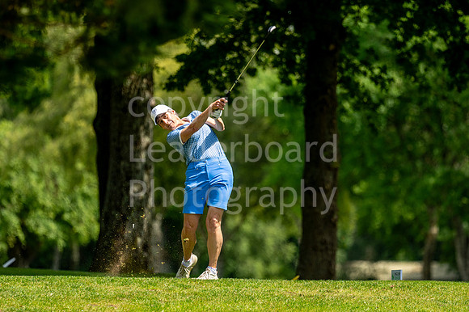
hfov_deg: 4.6
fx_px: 5859
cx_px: 234
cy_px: 156
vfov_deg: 3.1
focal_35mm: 450
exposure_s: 1/1000
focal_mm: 300
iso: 200
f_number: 4
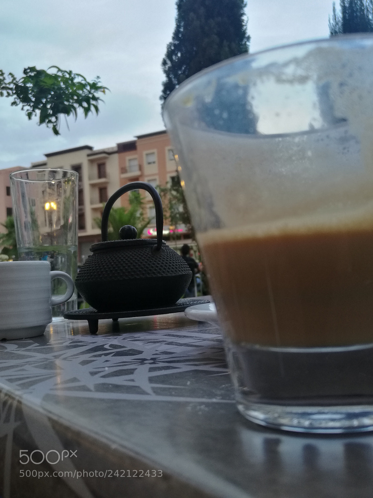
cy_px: 249
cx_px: 186
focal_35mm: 33
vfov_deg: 55.4
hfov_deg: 42.9
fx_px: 474
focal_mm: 4.04
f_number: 2
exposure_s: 1/33.3
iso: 100
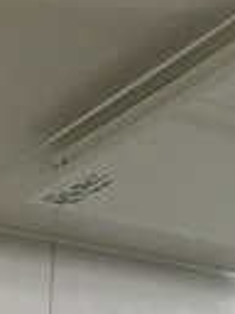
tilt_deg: +19.4
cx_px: 377
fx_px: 969
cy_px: 216
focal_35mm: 107
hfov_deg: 12.9
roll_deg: +2.3
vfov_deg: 18.3
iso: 160
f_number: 2.2
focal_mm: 4.15
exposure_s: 1/30
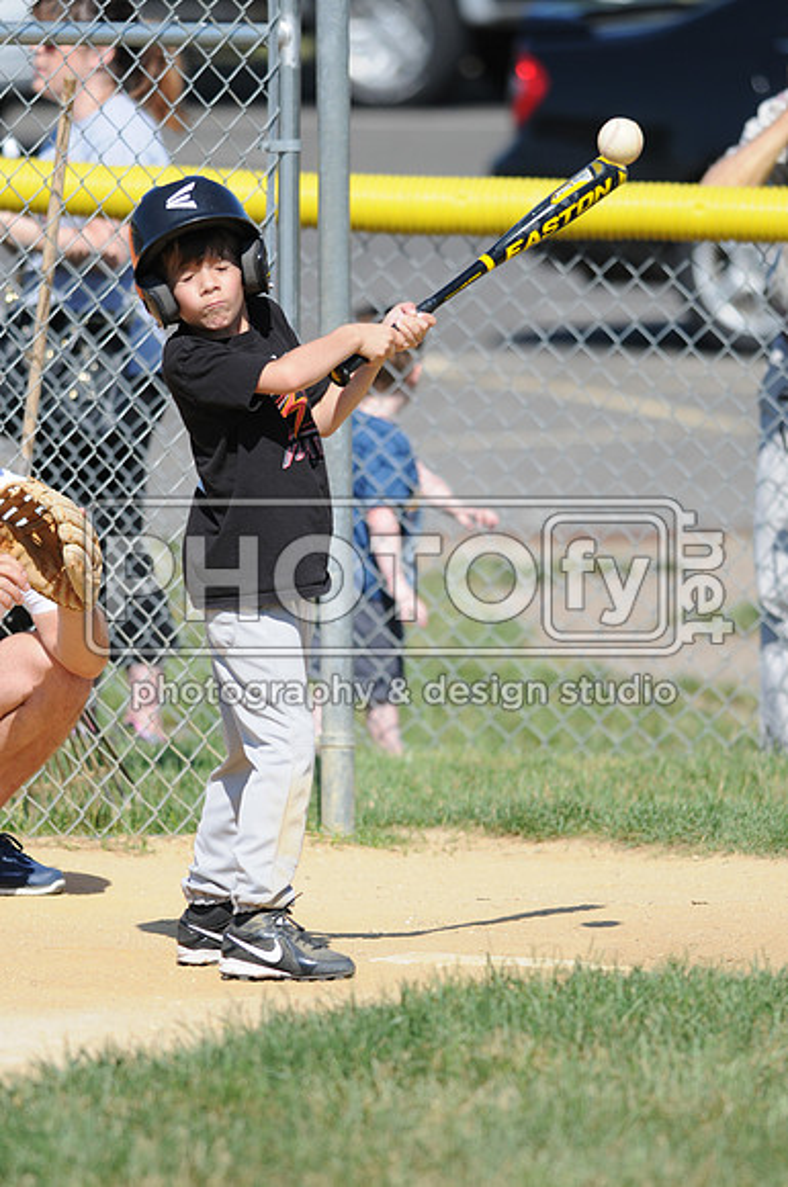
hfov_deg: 3.0
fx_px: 14818
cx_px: 394
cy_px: 594
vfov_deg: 4.6
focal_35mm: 450
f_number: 4
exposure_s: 1/1600
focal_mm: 300
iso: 200
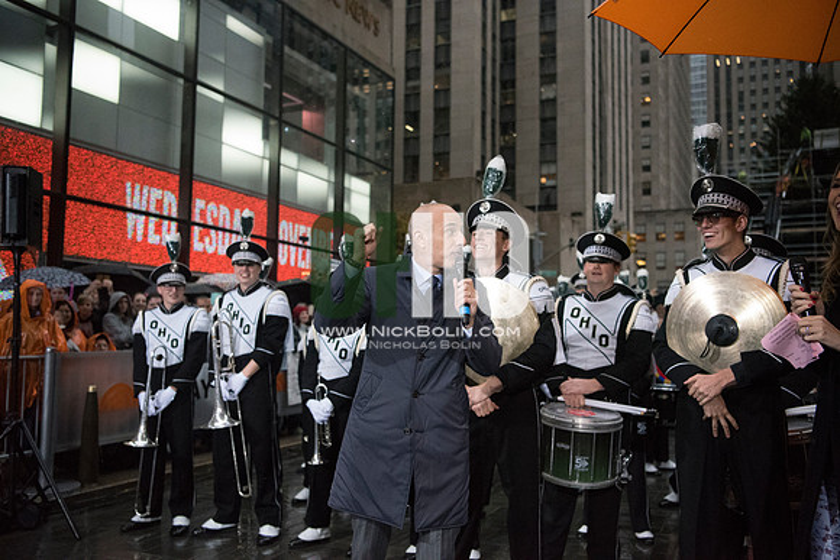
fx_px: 793
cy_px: 280
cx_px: 420
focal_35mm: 34
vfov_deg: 38.9
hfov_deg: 55.8
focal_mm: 34
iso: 10000
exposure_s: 1/4000
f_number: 2.8
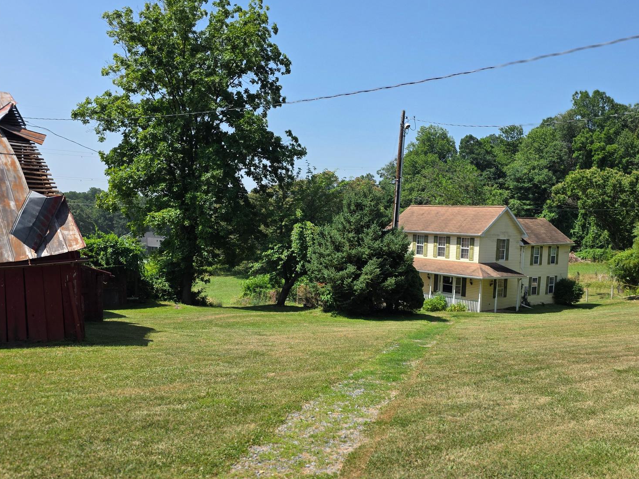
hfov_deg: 56.2
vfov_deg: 44.1
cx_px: 397
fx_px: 591
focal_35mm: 32
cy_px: 253
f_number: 1.7
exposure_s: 1/5778
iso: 80
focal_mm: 6.25
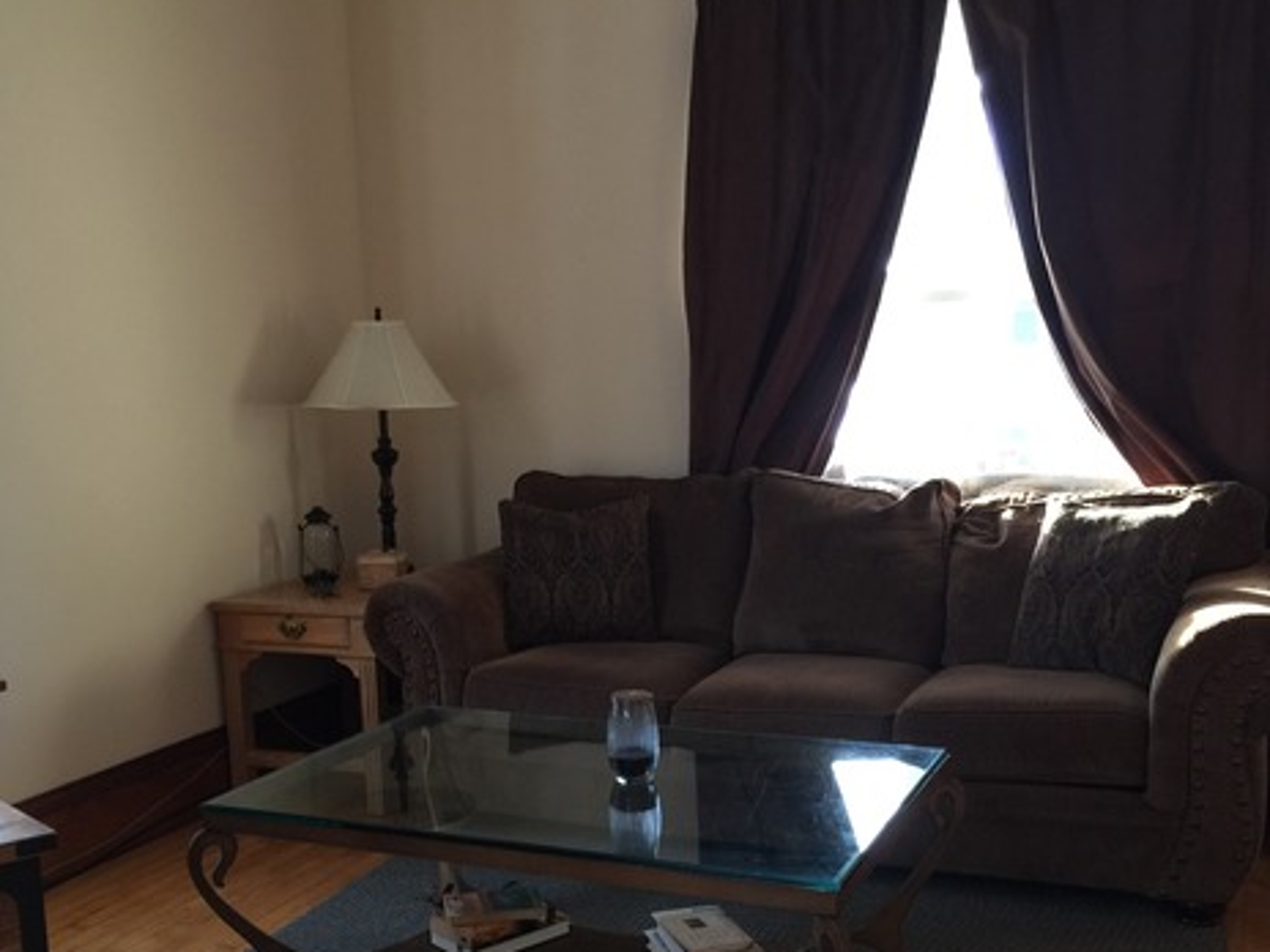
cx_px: 569
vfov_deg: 35.6
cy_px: 640
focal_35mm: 40
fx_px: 1468
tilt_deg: -10.4
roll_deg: +2.1
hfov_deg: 46.7
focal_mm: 4.15
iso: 64
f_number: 2.2
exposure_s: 1/15
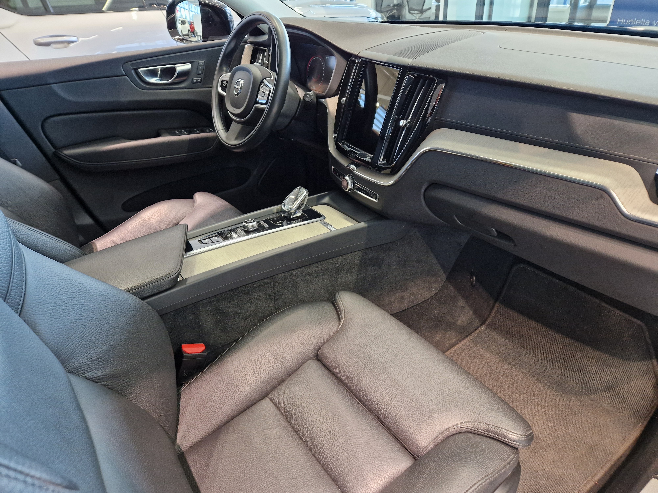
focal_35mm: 23
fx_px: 437
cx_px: 329
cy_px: 246
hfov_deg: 73.9
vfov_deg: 58.9
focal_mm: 5.4
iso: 320
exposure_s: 1/100
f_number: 1.8
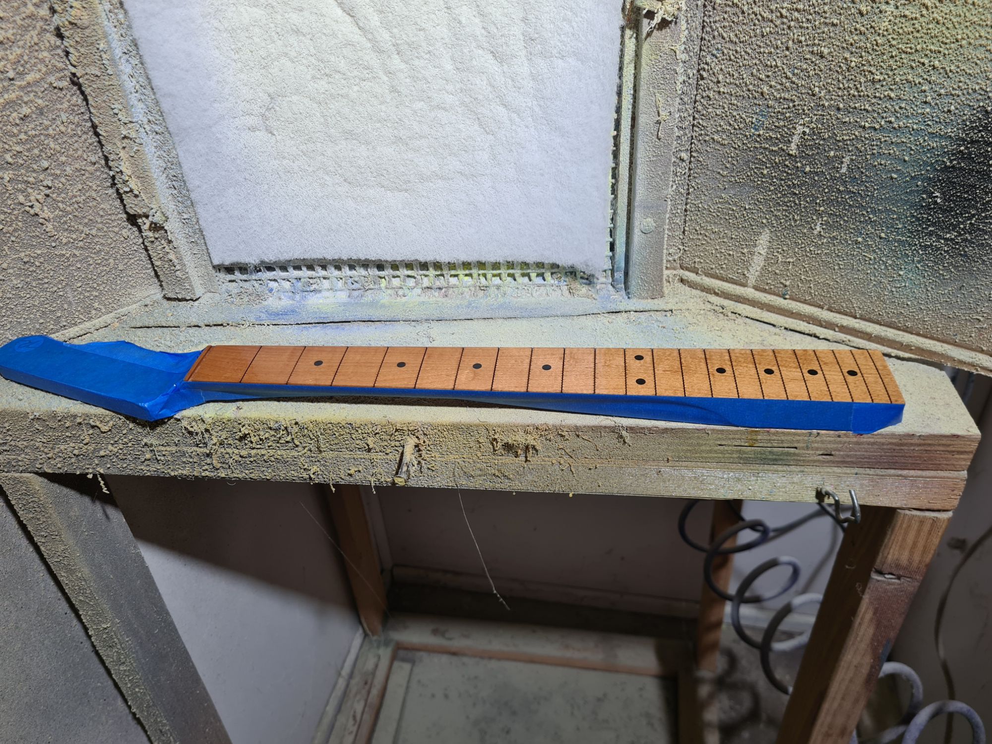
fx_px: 745
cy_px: 372
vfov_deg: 53.1
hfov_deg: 67.3
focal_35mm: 26
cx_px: 496
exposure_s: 1/50
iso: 80
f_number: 1.8
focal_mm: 5.4
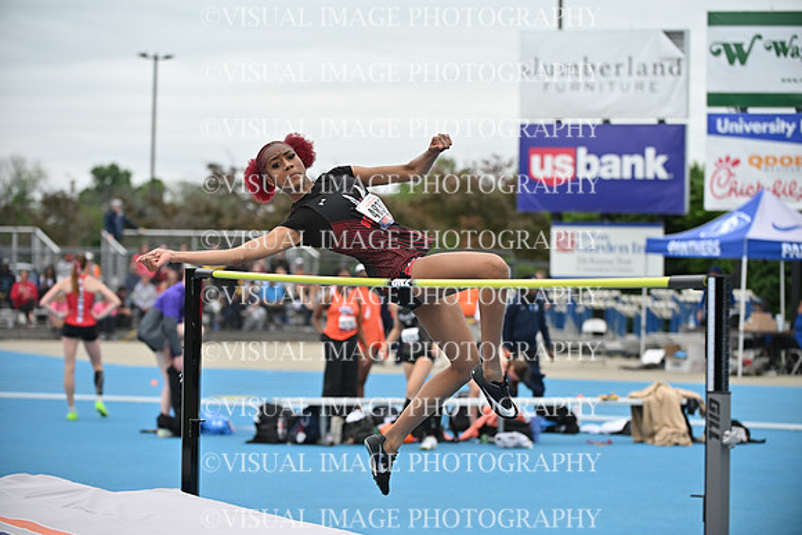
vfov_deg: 12.5
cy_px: 268
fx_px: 2451
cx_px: 401
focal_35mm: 110
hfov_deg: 18.6
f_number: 3.5
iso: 250
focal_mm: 110
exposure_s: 1/2000
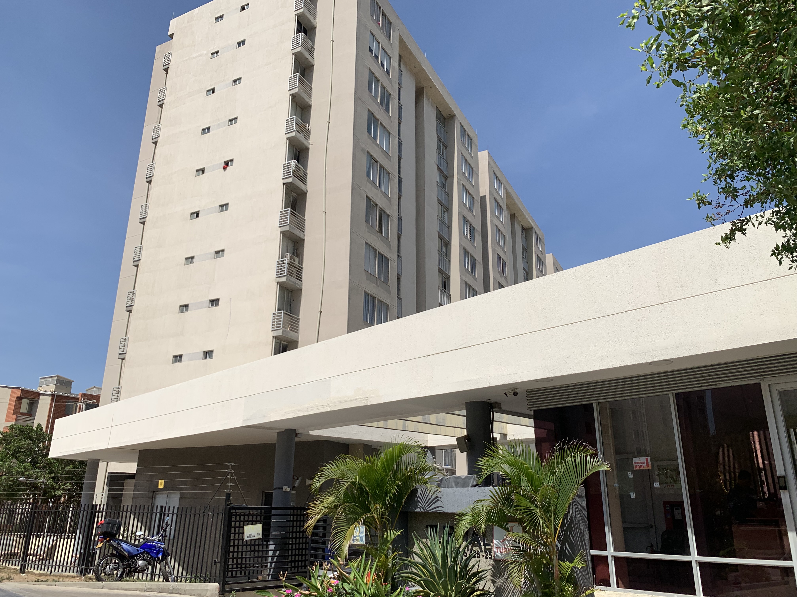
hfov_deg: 67.3
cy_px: 298
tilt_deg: +16.8
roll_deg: -0.3
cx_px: 398
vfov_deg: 53.1
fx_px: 599
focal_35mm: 26
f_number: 1.8
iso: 25
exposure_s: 1/4098
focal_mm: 4.25
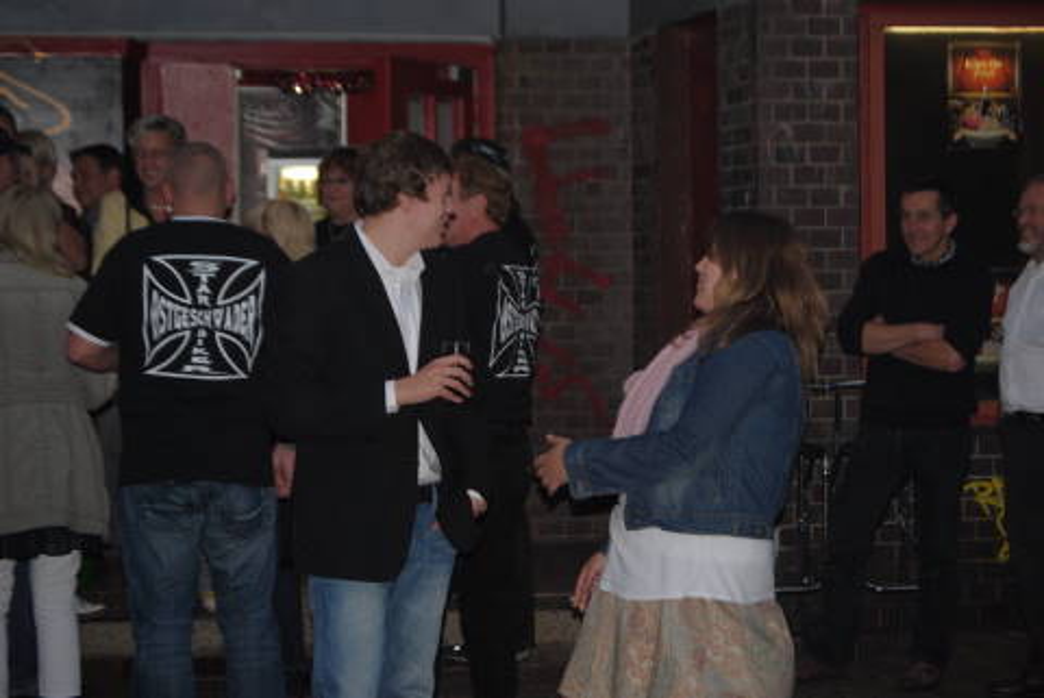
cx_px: 522
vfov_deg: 16.6
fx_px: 2395
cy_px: 349
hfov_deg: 24.6
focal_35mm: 82
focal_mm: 55
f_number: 4
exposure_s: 1/60
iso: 200
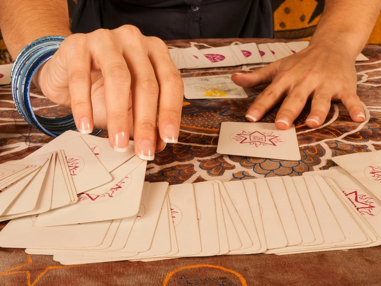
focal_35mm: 60
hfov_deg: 32.2
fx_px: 660
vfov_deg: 24.4
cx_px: 190
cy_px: 143
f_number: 16
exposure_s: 1/125
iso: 100
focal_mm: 30
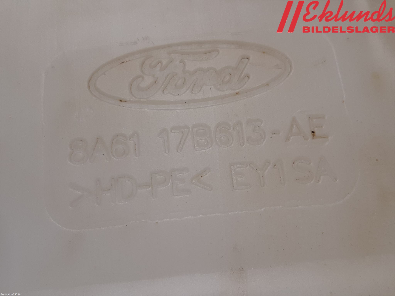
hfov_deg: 67.3
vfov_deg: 53.1
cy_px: 148
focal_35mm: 26
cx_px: 198
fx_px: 297
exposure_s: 1/50
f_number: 1.7
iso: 50
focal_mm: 3.93
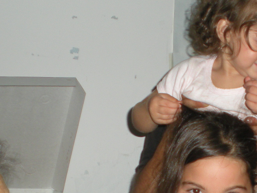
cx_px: 205
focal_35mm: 96
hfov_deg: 20.2
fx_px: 713
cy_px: 173
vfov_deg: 15.2
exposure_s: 1/60
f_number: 3.1
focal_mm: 6.3
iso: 107
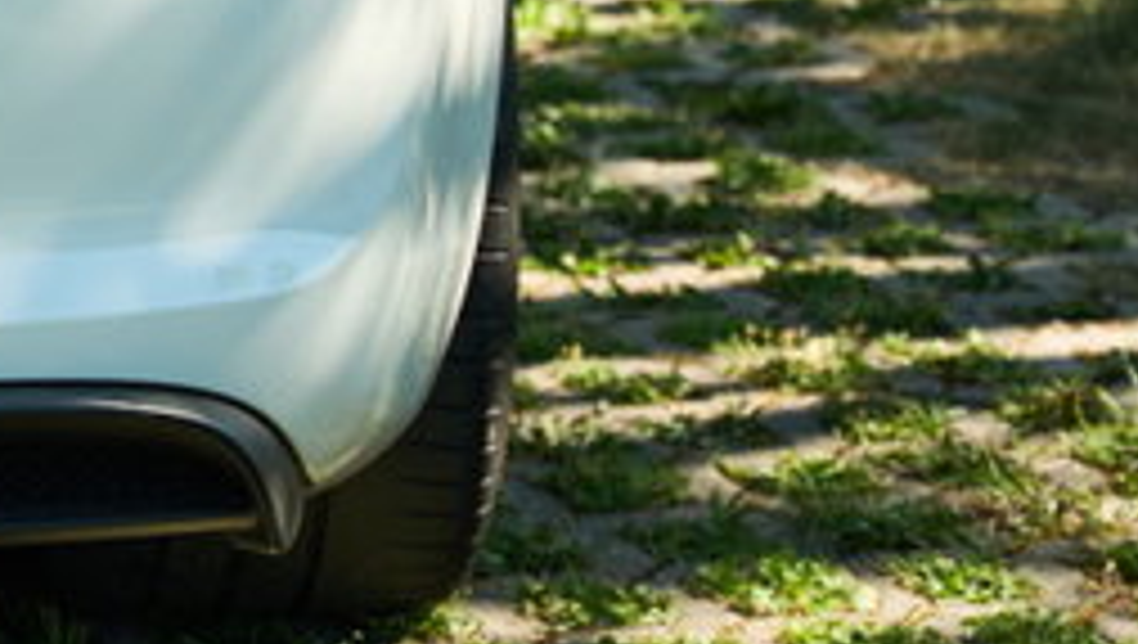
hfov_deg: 8.2
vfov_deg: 4.8
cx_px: -859
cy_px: -250
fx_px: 7673
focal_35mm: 254
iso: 250
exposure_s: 1/500
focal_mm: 60
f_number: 2.8
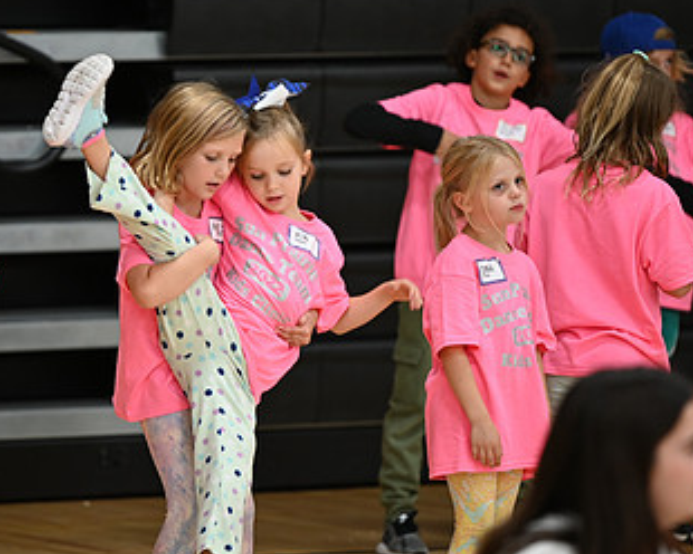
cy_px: 277
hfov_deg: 5.5
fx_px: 7199
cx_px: 208
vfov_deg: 4.4
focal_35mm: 351
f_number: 2.8
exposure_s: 1/80
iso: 800
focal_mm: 200
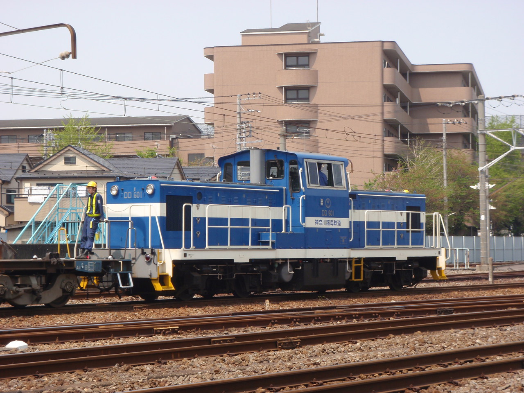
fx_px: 1378
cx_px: 262
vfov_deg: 16.2
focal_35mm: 91
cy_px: 196
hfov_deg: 21.5
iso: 64
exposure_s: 1/250
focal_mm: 16.25
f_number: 4.7
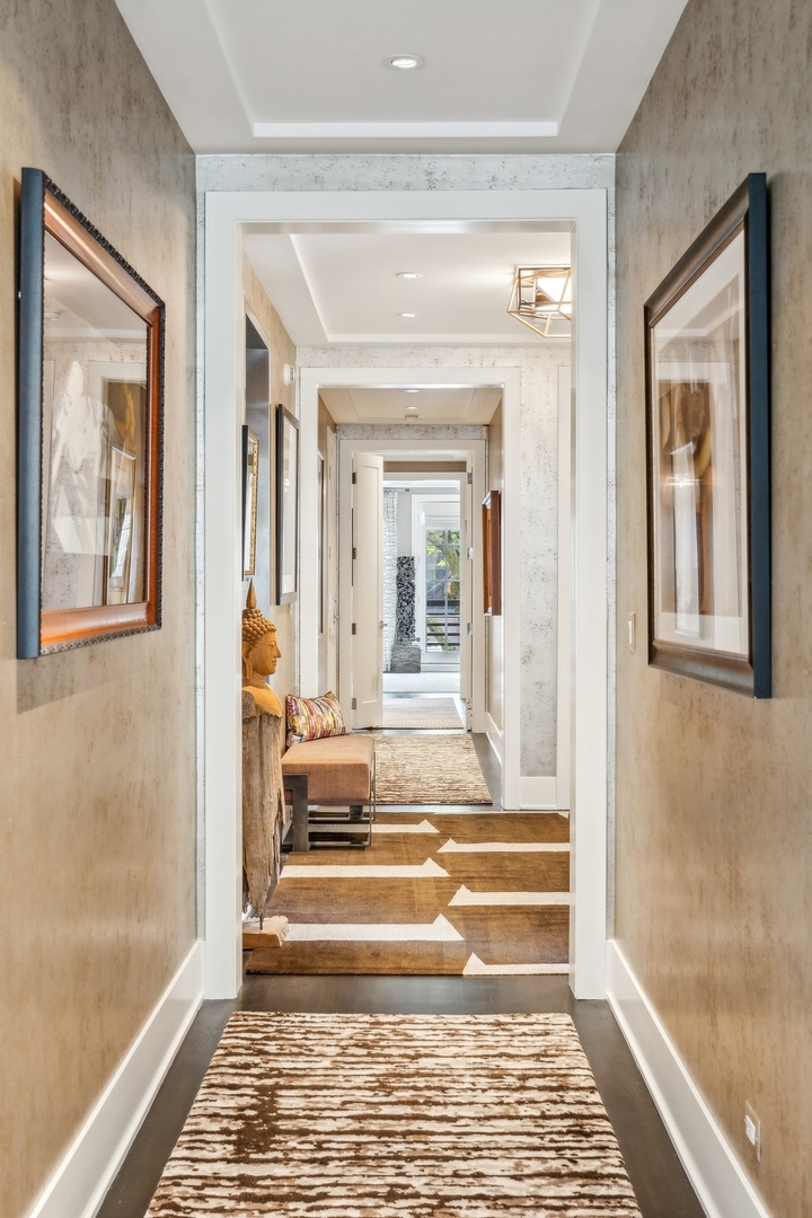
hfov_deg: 29.9
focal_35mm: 45
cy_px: 609
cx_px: 406
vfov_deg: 43.6
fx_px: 1522
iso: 320
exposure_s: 1/5
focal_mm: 30
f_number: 8
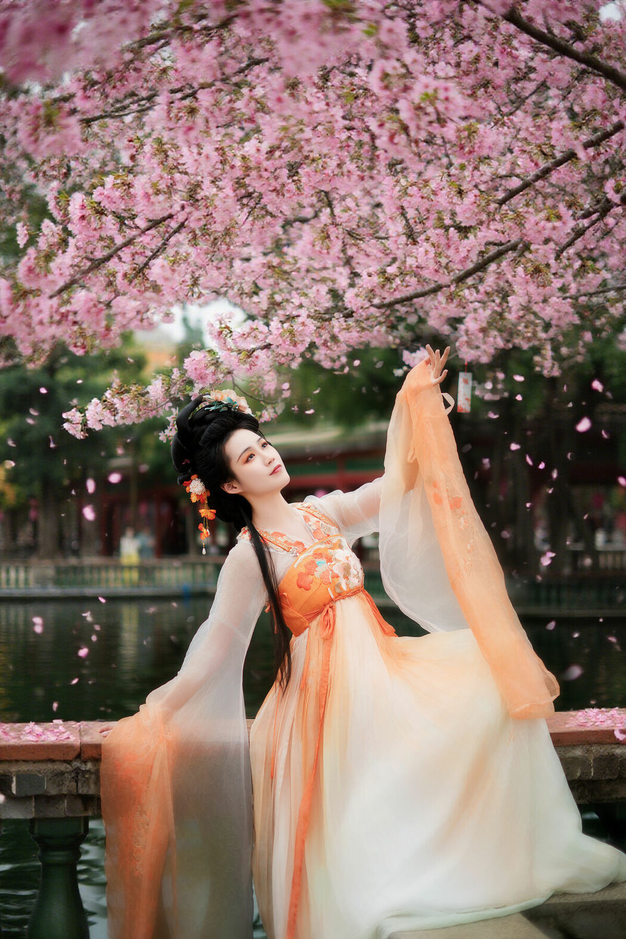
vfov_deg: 39.6
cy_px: 470
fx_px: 1304
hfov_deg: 27.0
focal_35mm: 50
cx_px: 313
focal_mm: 50
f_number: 1.8
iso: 100
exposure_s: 1/320
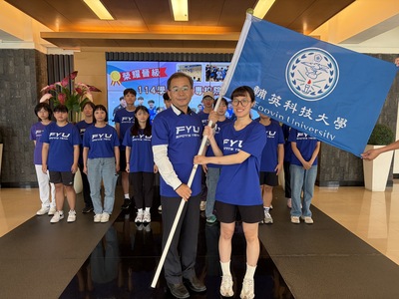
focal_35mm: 26
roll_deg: +0.0
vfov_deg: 53.1
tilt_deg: -5.9
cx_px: 200
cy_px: 150
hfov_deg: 67.3
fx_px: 300
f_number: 1.6
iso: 125
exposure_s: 1/60
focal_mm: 5.96
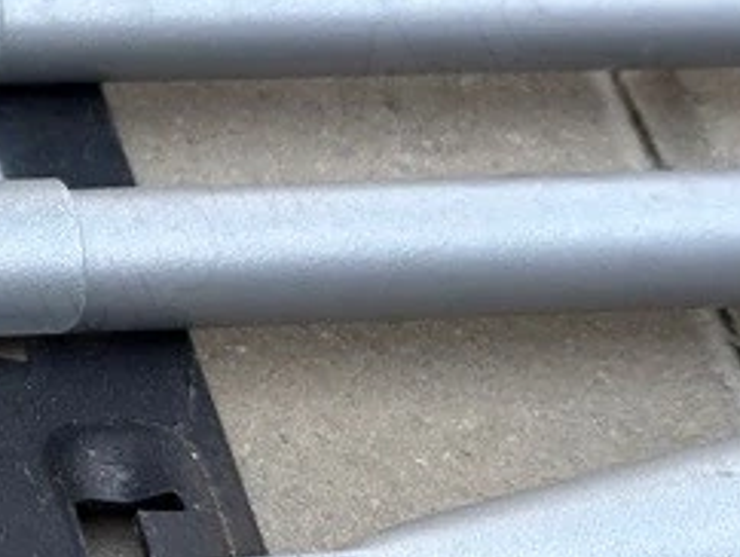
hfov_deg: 18.1
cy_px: 193
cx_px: -306
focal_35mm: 99
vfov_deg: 14.9
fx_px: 2118
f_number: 1.78
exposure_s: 1/60
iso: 320
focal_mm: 6.76
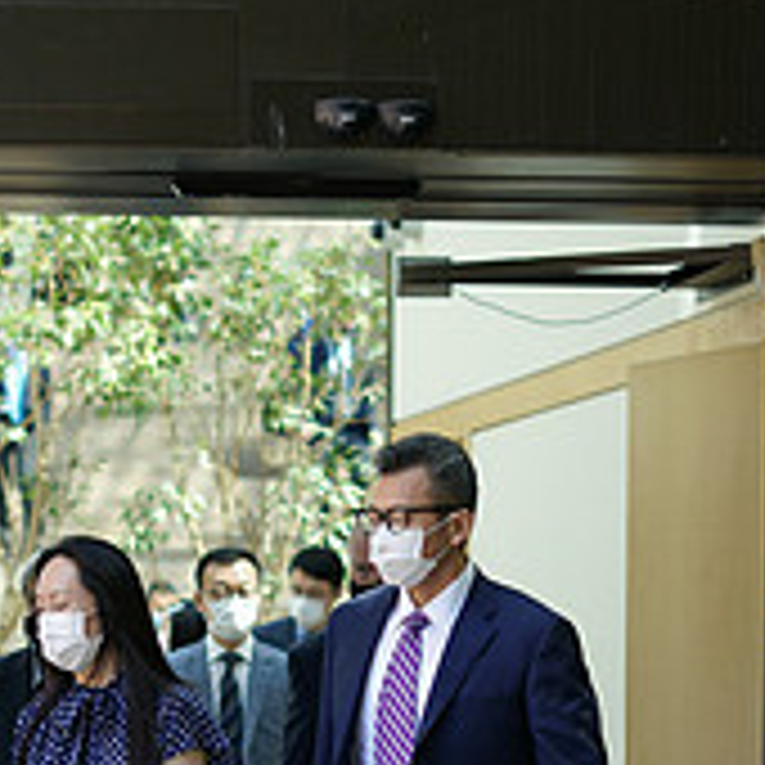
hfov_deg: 11.9
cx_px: 45
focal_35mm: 145
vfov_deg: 11.9
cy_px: 848
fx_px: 3625
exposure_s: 1/500
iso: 200
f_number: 2
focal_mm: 50
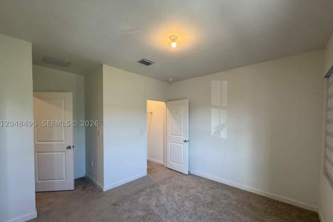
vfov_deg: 77.1
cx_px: 164
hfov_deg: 100.4
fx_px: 139
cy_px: 123
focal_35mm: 15
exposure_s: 1/120
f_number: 2.2
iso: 160
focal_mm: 2.22
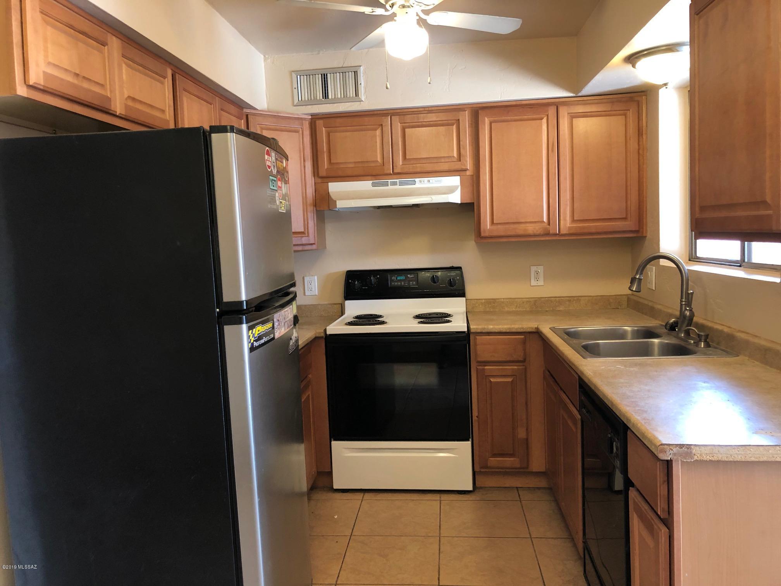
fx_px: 632
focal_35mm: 28
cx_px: 390
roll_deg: +3.1
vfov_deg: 49.7
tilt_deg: -4.8
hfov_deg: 63.4
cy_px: 293
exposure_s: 1/15
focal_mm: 4
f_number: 1.8
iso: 40
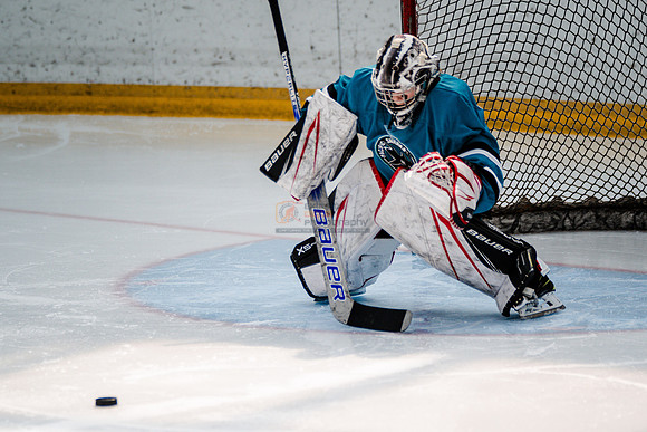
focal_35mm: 252
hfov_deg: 8.2
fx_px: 4524
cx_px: 324
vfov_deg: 5.5
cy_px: 276
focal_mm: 197
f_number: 3.2
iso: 1250
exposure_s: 1/2500
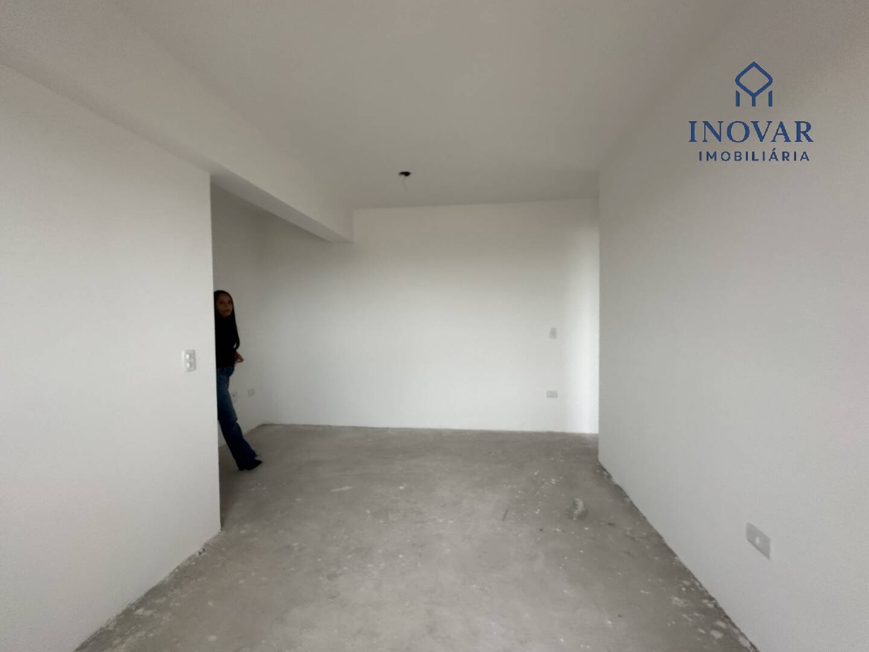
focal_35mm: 14
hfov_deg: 102.1
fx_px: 351
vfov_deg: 85.7
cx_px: 434
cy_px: 326
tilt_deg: -2.5
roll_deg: -0.4
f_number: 2.2
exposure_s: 1/99
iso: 125
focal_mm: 2.22
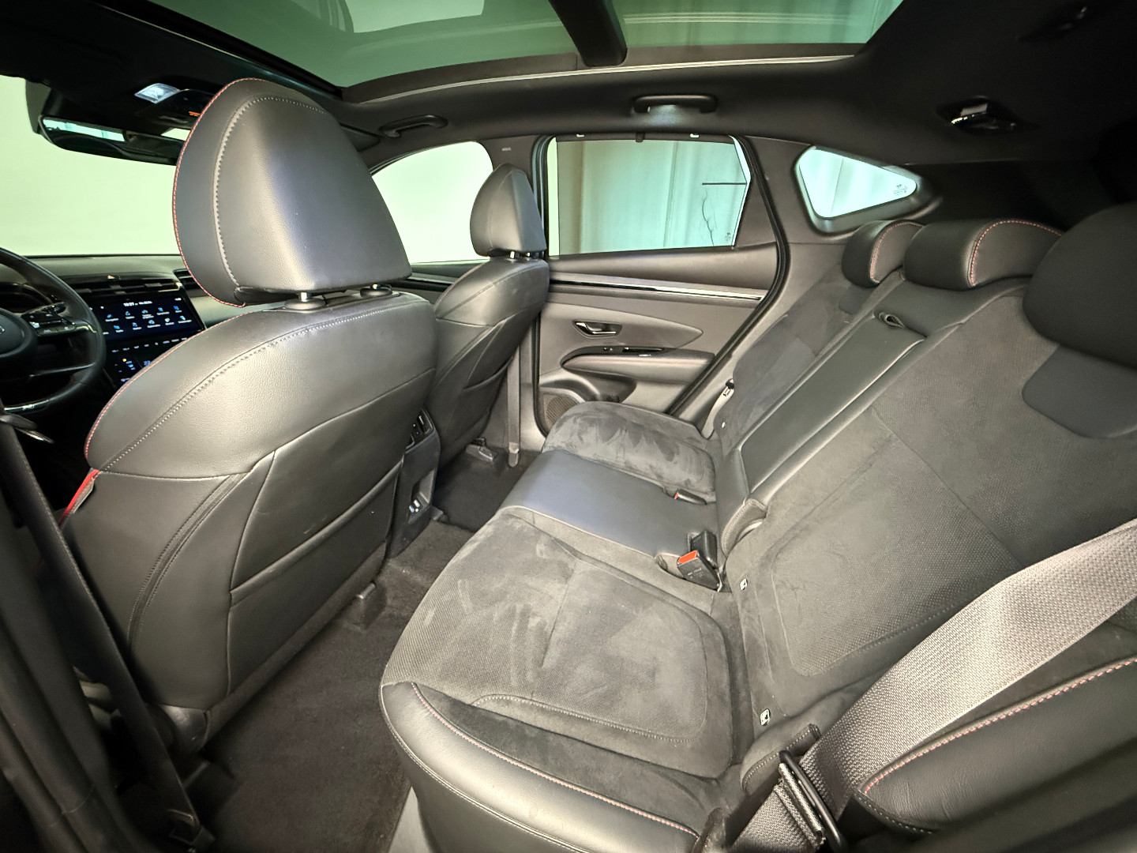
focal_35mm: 14
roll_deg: -1.0
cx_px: 568
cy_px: 426
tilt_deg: -22.8
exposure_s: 1/33
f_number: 2.2
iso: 1250
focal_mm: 2.22
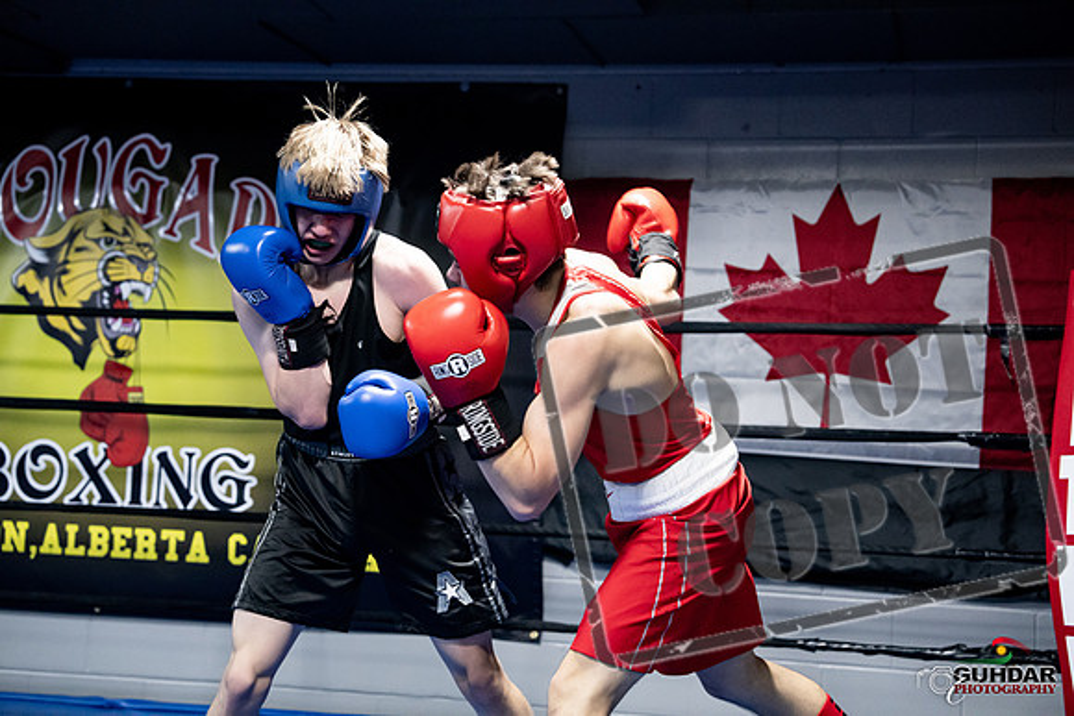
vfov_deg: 22.6
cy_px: 358
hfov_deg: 33.4
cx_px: 537
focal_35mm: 60
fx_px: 1790
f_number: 2.8
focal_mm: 60
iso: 8000
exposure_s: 1/1000
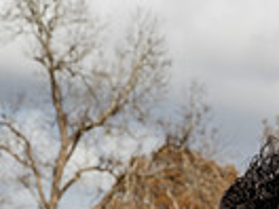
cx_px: 302
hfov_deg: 8.6
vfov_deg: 6.3
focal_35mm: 229
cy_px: 458
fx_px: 1846
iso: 100
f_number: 11
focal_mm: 70
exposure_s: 1/250
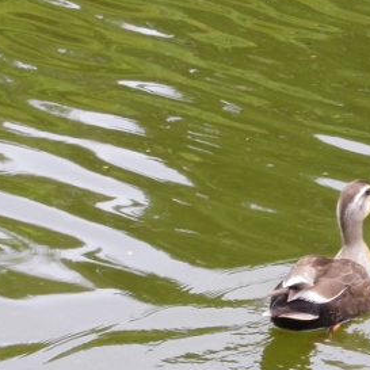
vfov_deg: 6.9
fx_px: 3059
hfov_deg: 6.9
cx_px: 428
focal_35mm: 253
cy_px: 274
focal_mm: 21.6
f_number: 5.5
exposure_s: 1/80
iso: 160
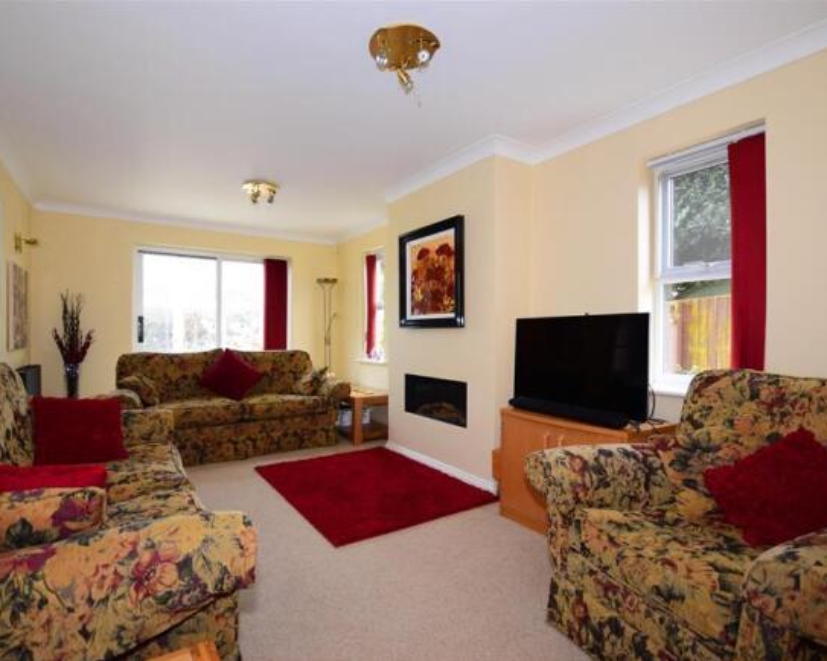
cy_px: 331
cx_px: 398
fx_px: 416
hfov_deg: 89.6
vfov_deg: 76.9
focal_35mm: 17
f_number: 5.6
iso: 400
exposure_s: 1/10
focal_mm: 10
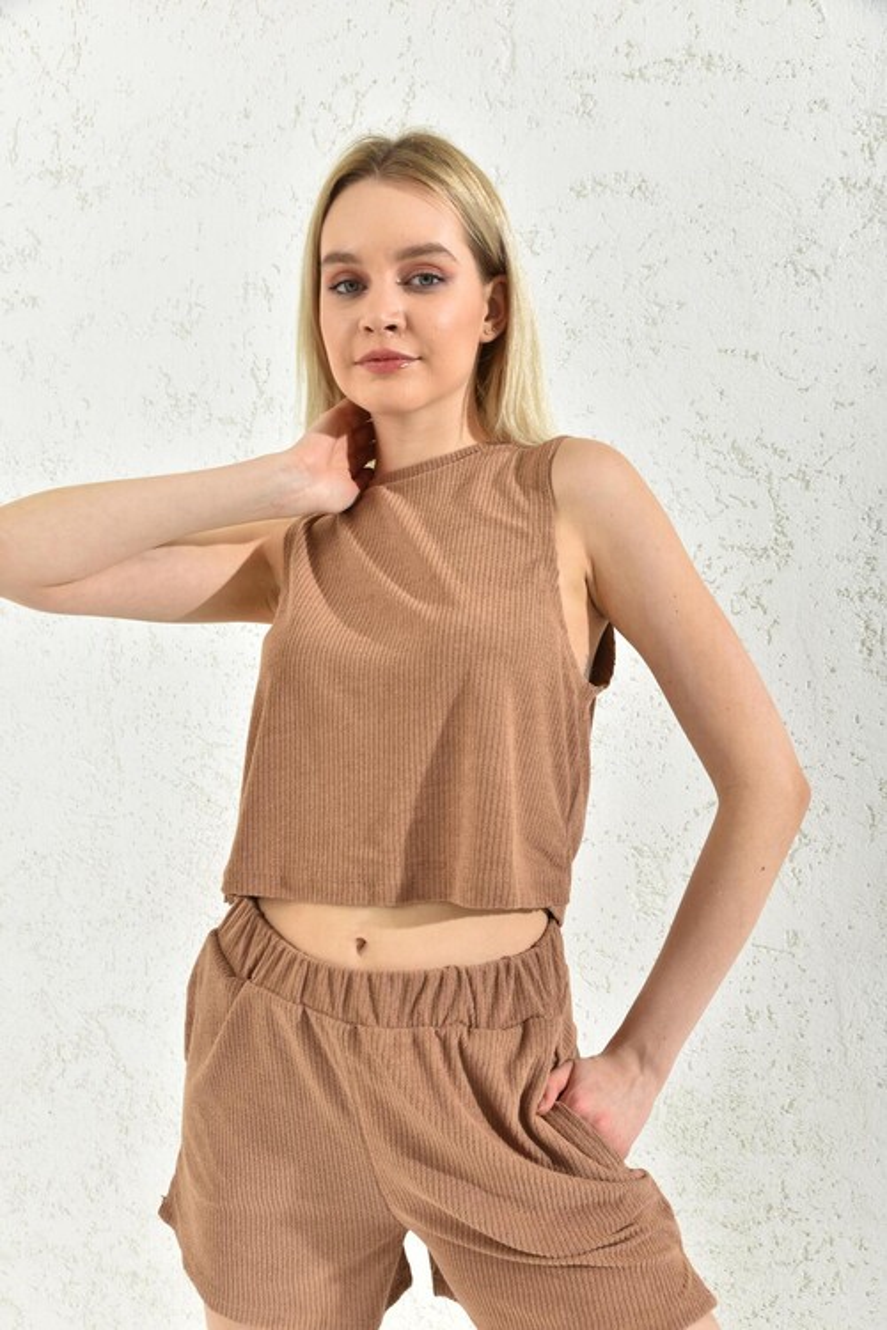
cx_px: 444
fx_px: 1183
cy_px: 665
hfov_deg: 41.1
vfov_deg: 58.7
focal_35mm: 32
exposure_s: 1/160
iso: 100
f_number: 7.1
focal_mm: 32
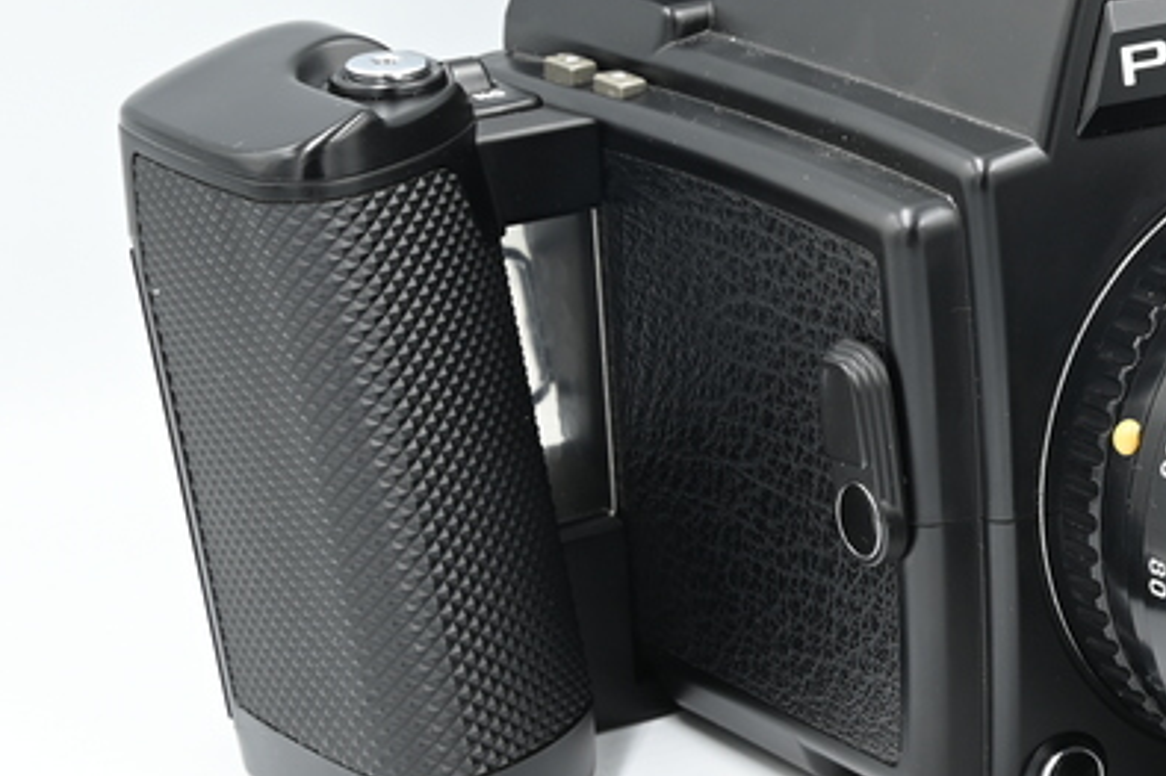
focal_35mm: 152
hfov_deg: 13.2
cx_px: 1376
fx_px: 4921
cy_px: 471
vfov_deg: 9.0
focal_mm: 60
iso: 200
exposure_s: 1/13
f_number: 14
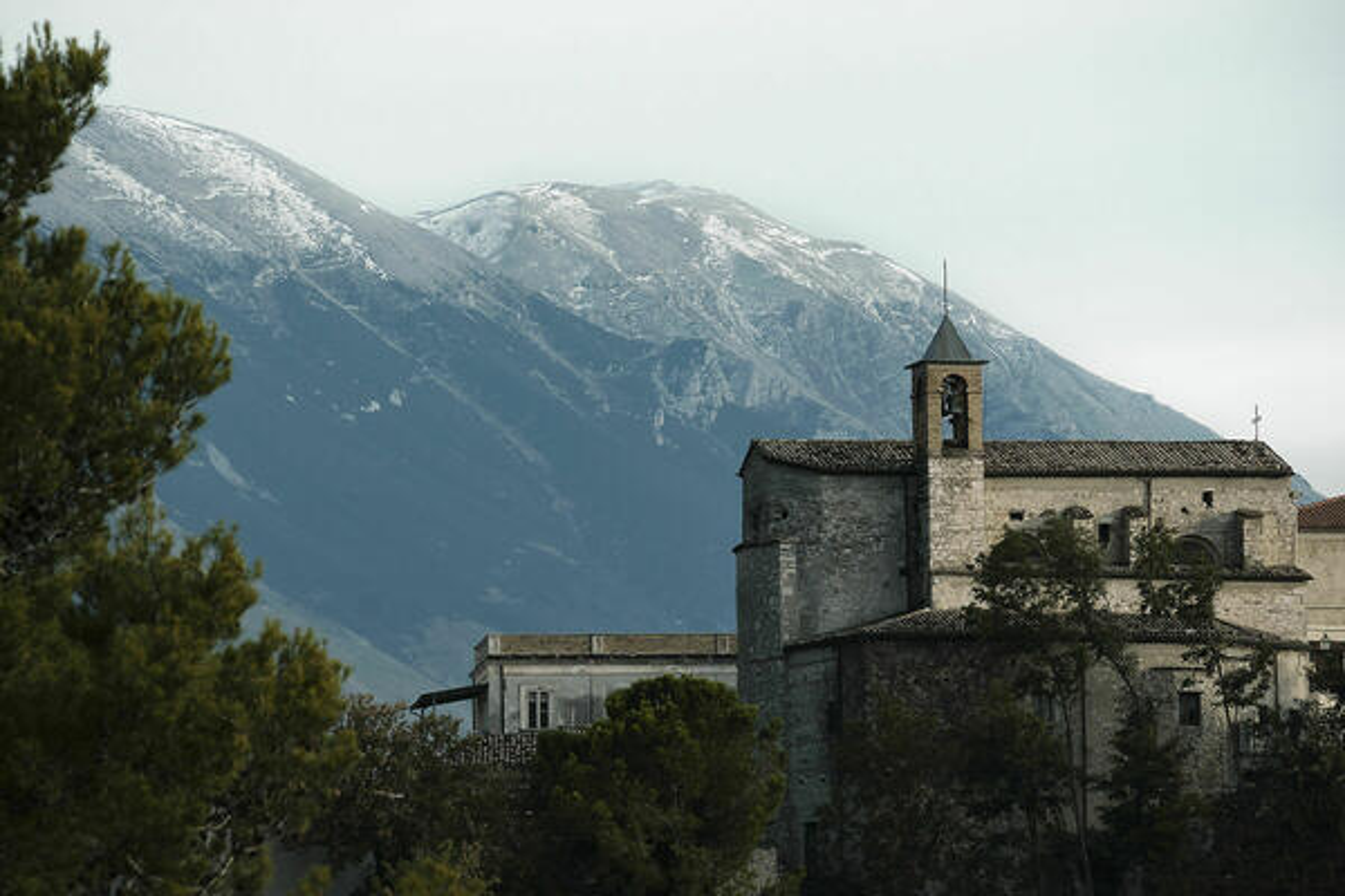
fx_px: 12889
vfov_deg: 4.0
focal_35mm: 345
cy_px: 448
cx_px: 672
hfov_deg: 6.0
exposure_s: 1/160
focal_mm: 230
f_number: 9
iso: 400
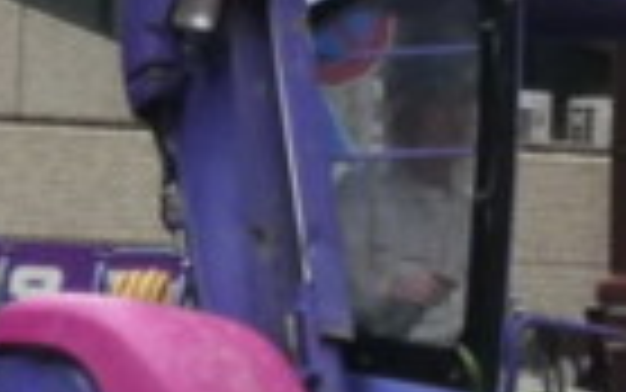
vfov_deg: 2.3
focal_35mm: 562
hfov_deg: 3.7
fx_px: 9592
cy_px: -270
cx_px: 617
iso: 160
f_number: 4.9
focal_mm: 11.3
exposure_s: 1/50
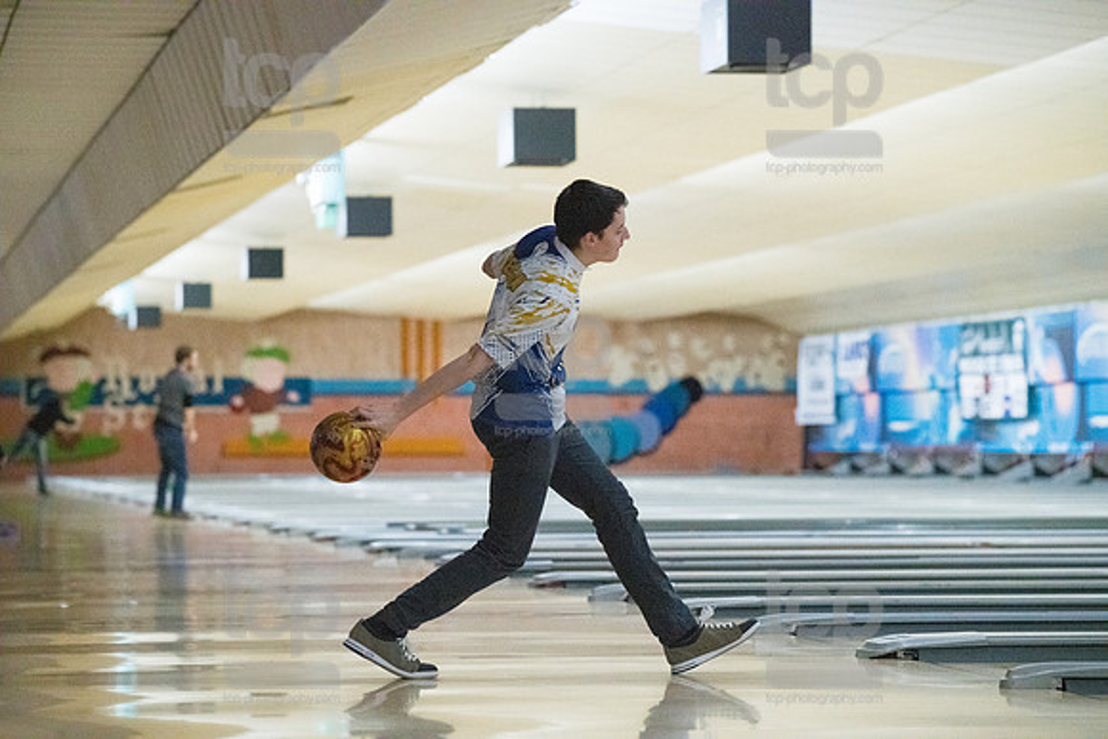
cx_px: 554
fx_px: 4002
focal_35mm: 130
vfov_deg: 10.6
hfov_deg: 15.8
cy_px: 370
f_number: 4
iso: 10000
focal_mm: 130
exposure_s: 1/1000
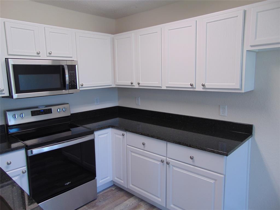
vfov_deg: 54.9
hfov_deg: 69.4
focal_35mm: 25
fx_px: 202
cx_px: 140
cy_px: 105
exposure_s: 1/40
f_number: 3
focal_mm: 4.5
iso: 80
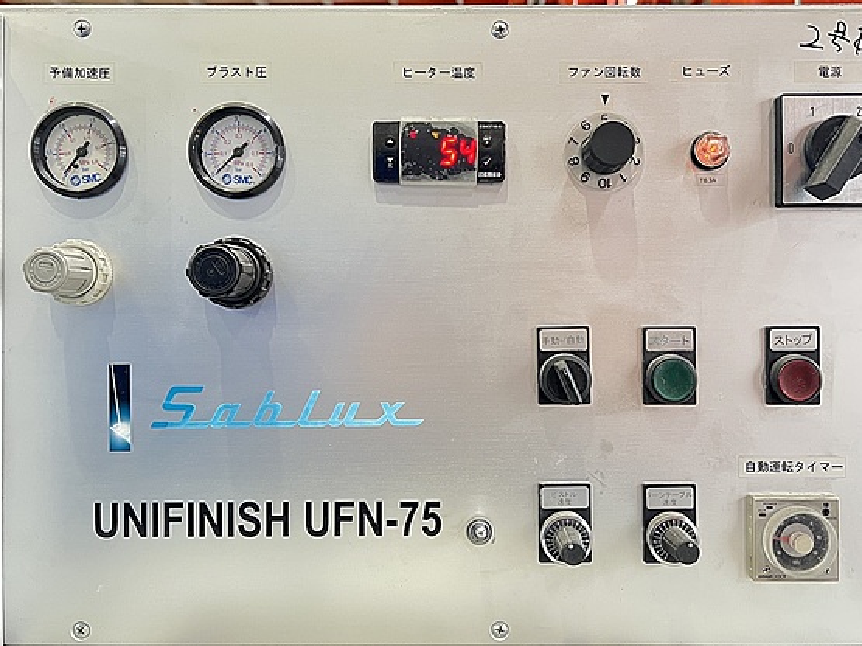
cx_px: 447
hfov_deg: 60.0
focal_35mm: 30
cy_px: 304
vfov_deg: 46.8
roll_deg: +0.9
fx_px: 747
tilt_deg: +0.2
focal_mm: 5.7
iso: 500
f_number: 1.5
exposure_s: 1/60
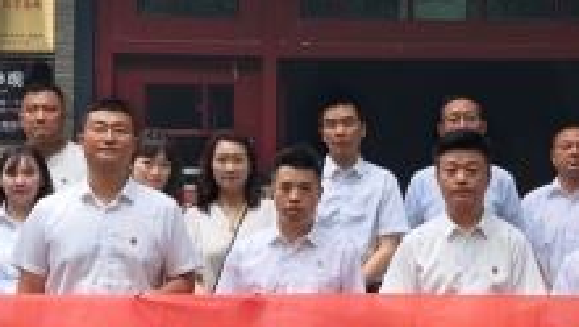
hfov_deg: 17.8
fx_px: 1828
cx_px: 463
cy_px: 162
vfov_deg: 10.2
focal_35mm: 119
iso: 400
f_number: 1.8
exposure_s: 1/2757
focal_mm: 8.67
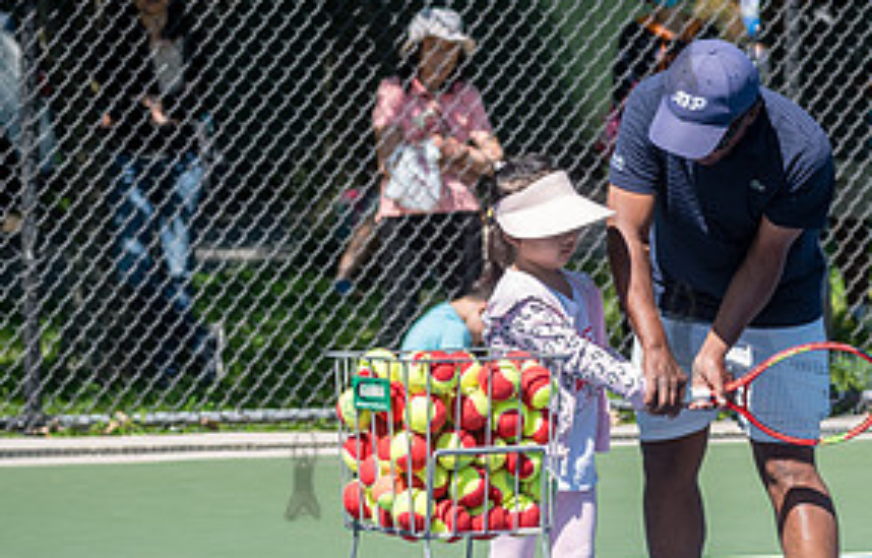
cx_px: 654
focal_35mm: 279
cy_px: 376
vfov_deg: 4.8
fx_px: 6675
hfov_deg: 7.5
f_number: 5
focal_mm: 120
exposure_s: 1/1000
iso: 200
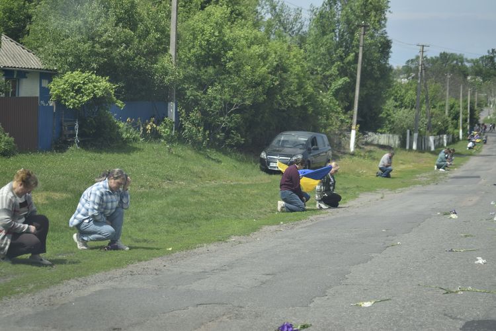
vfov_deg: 16.6
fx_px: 1137
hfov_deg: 24.6
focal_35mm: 82
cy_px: 166
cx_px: 248
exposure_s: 1/800
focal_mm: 55
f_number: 5.6
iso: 200
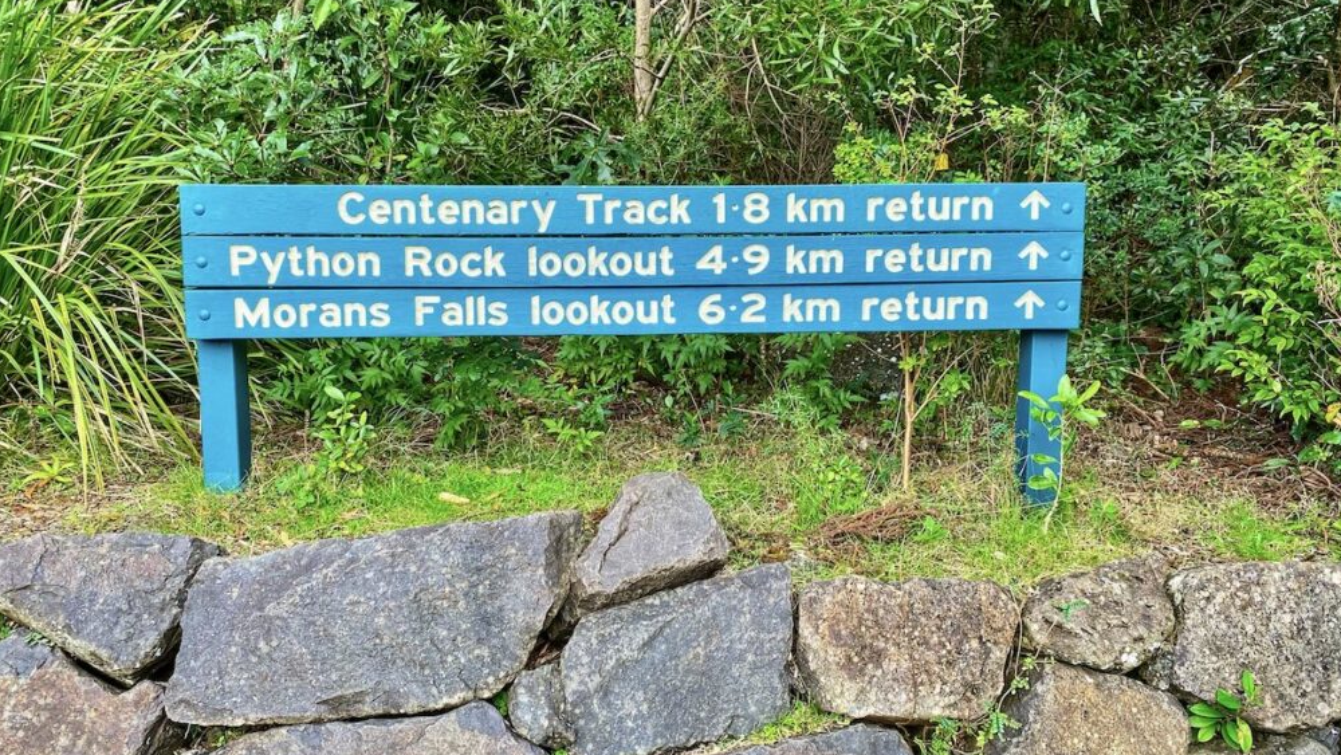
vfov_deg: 40.2
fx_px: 1031
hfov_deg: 66.1
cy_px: 358
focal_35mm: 29
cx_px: 662
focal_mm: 4.25
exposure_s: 1/121
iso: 50
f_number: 1.8
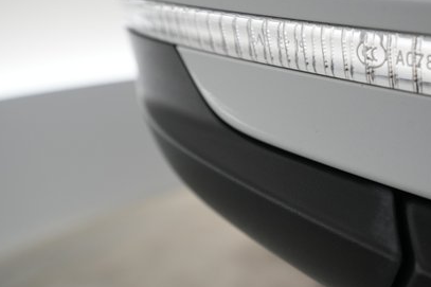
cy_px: 137
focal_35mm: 44
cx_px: 316
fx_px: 527
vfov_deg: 30.5
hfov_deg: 43.3
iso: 1600
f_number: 5.6
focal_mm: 28
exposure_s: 1/80
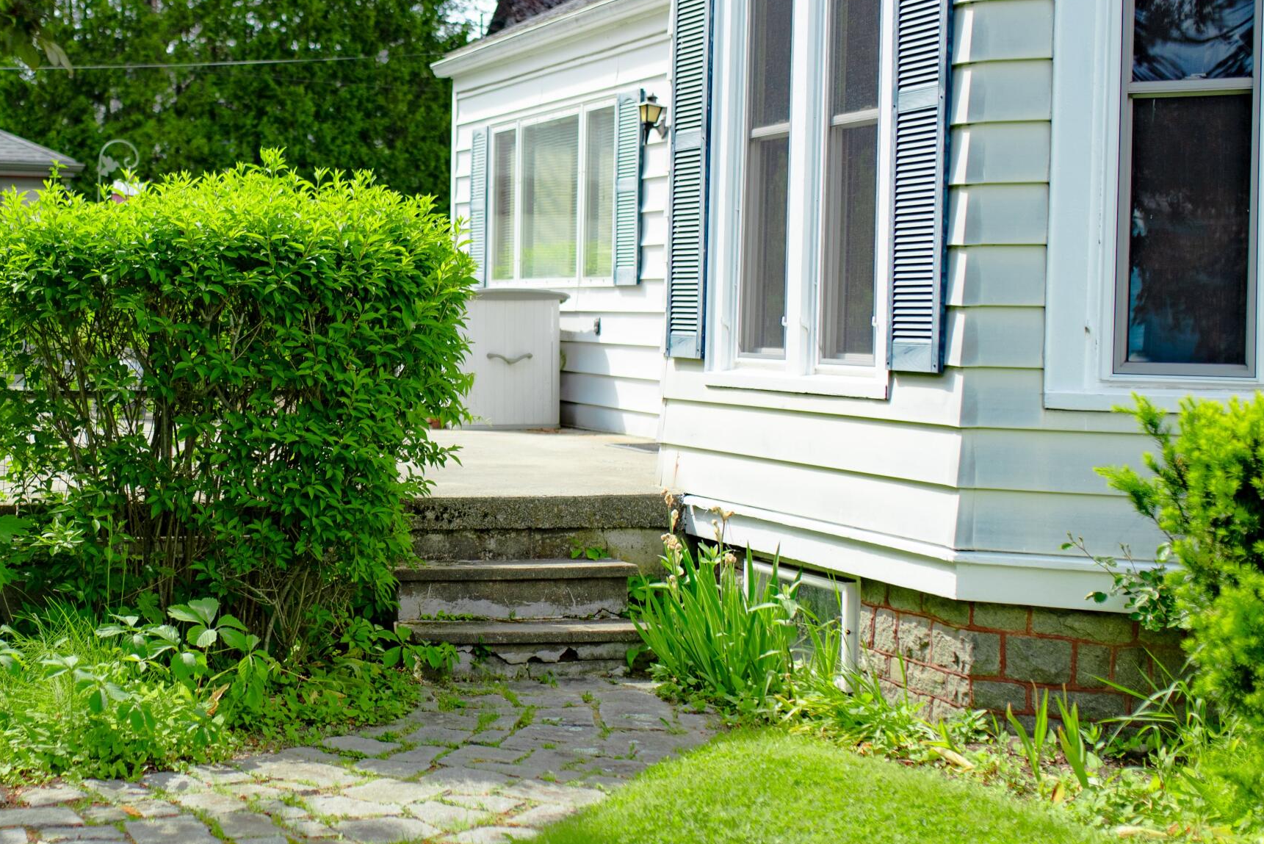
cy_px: 372
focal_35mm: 61
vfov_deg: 22.3
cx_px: 306
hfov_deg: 32.2
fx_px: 2143
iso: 100
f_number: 2.2
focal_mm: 35
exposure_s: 1/4000
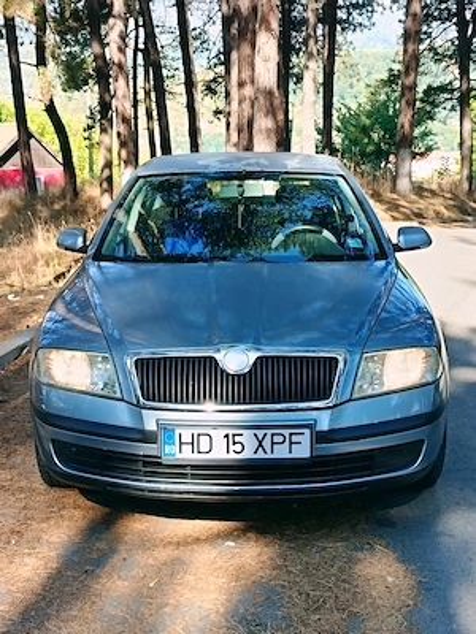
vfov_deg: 39.7
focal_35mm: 48
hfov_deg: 30.3
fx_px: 880
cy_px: 317
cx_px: 238
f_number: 1.75
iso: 157
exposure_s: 1/100
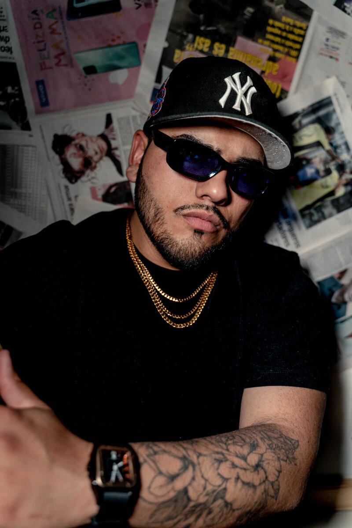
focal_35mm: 28
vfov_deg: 65.5
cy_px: 264
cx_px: 176
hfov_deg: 46.4
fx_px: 411
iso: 640
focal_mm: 28
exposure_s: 1/125
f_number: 2.8
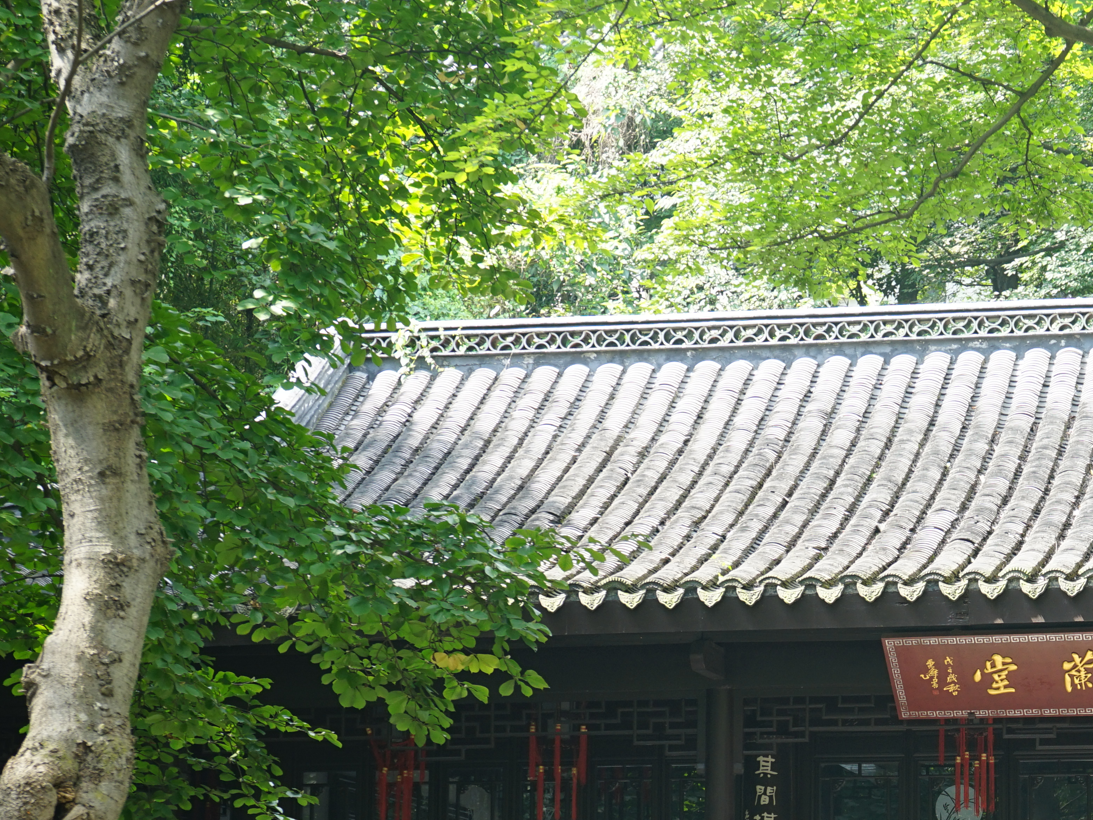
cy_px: 690
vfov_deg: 14.7
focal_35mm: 100
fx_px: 3157
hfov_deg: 19.2
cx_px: 1018
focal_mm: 54
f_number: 6.3
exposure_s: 1/60
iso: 320
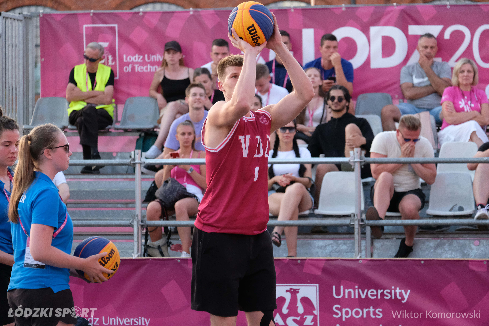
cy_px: 163
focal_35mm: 157
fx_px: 2132
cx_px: 244
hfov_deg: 13.1
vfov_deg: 8.7
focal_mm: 104.9
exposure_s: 1/1250
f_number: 4.2
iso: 3200
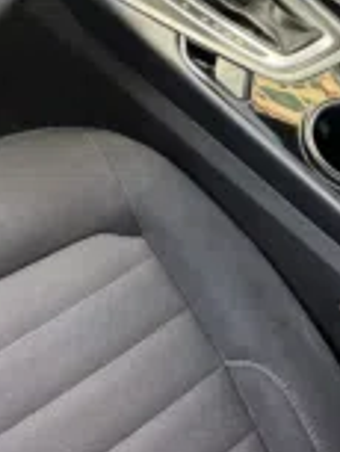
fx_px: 889
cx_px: -18
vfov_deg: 25.2
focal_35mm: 68
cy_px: -115
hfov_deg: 20.8
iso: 125
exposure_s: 1/101
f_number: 1.5
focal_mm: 5.7
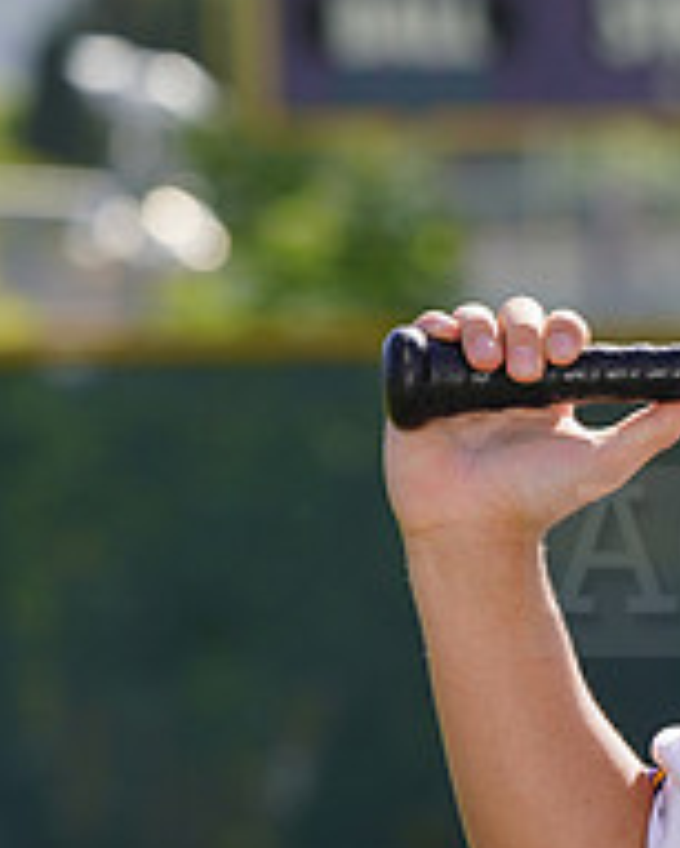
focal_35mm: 652
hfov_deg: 2.4
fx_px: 16389
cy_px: 524
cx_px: 1271
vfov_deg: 3.0
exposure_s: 1/250
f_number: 8
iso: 100
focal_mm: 229
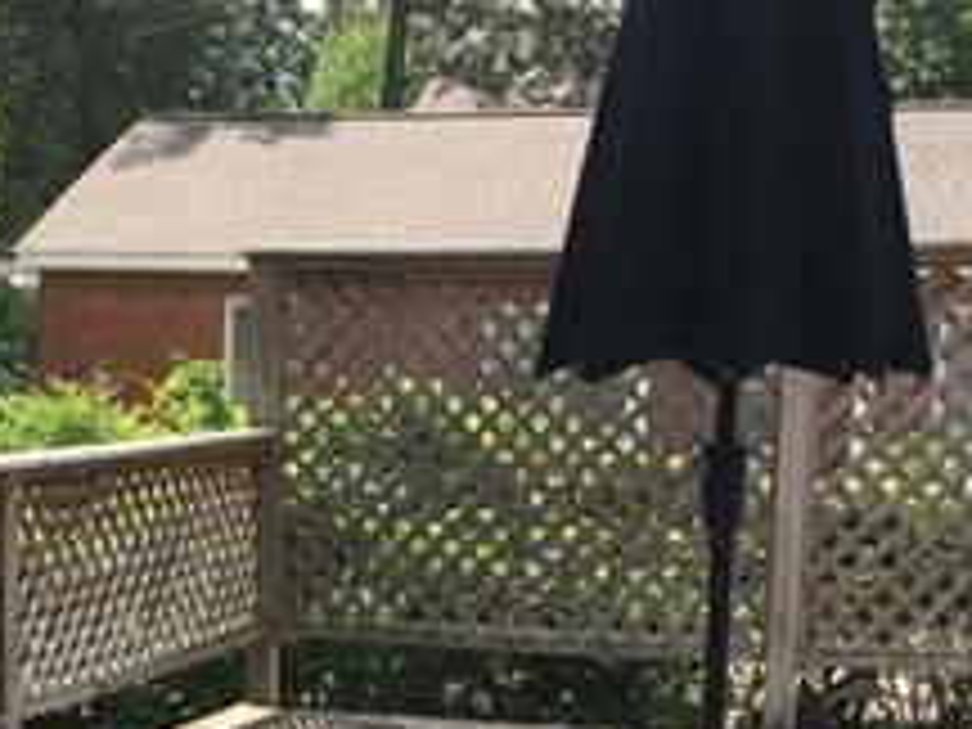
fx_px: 2415
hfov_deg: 22.3
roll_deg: -0.8
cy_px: 864
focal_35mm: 86
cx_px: 117
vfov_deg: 16.5
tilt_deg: -13.0
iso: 32
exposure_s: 1/733
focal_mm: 4.15
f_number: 2.2
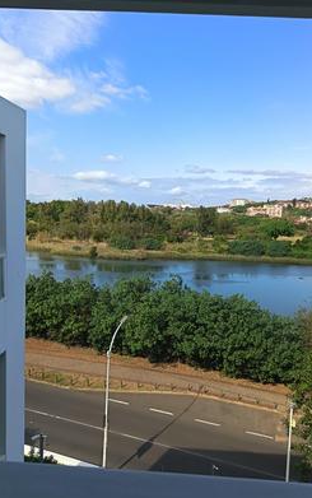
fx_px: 353
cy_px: 251
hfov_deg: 47.5
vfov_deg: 70.4
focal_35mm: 26
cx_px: 180
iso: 118
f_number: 1.75
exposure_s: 1/600
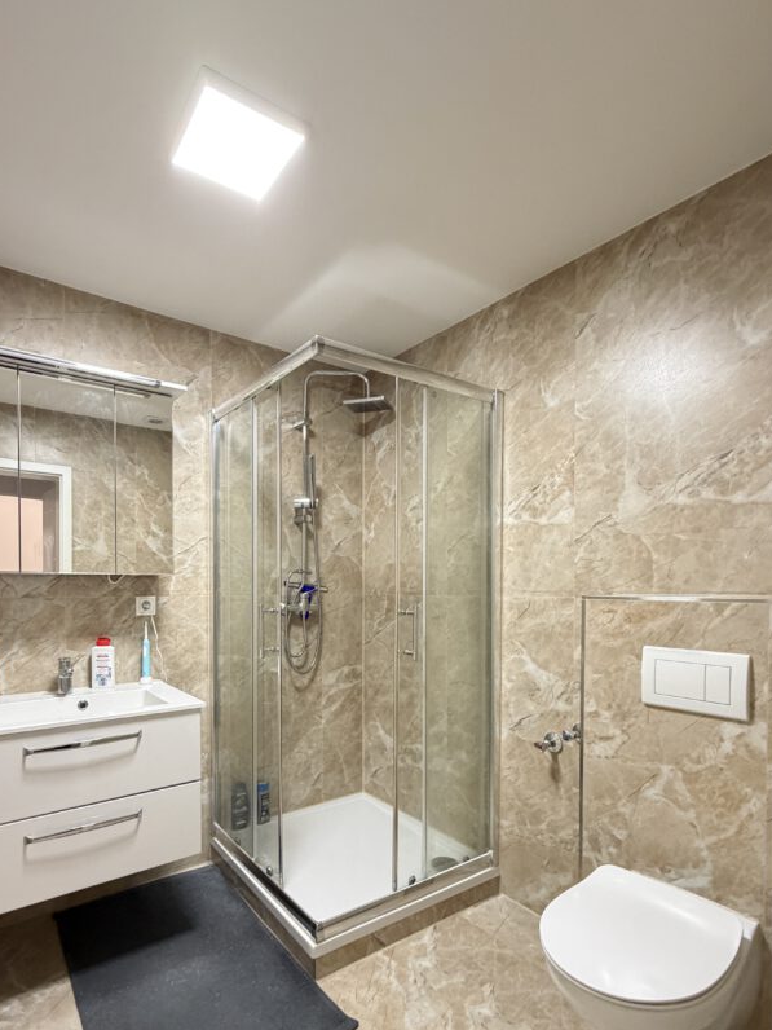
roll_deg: -0.4
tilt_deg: -0.8
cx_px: 323
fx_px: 535
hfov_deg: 71.1
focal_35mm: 18
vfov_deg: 87.0
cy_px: 598
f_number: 2.2
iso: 400
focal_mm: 2.22
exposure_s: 1/50
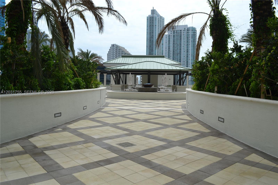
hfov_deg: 67.4
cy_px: 92
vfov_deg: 47.9
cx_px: 139
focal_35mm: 27
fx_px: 208
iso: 100
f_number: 9
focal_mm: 18
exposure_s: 1/320
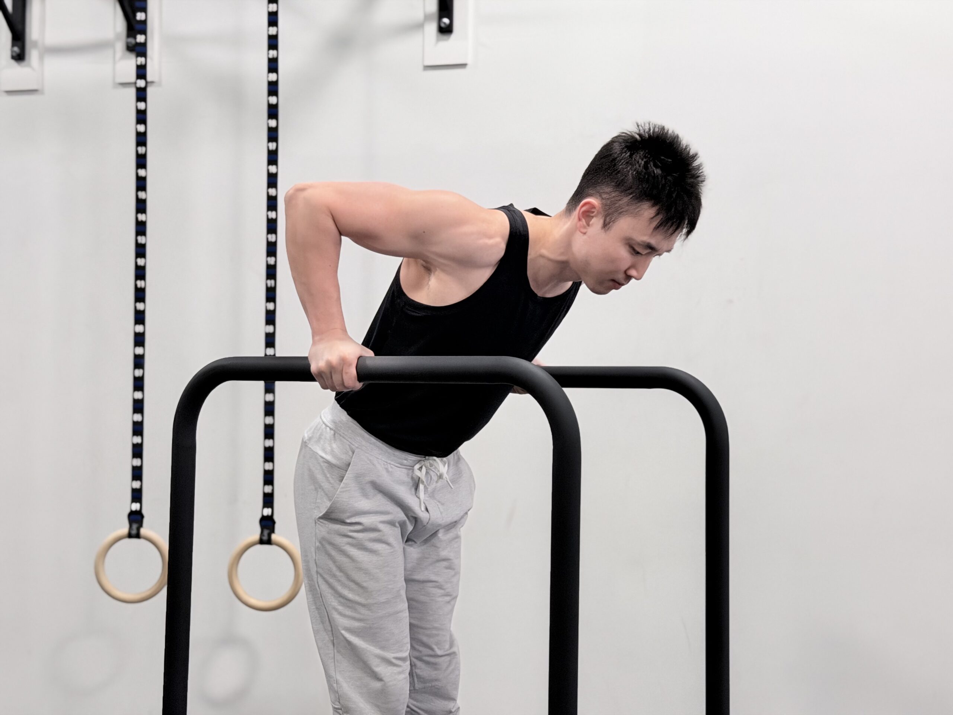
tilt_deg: +2.4
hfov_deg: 39.7
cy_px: 358
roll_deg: +0.2
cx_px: 476
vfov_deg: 30.3
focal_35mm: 48
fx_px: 1321
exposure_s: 1/40
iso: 200
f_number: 1.78
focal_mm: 6.76
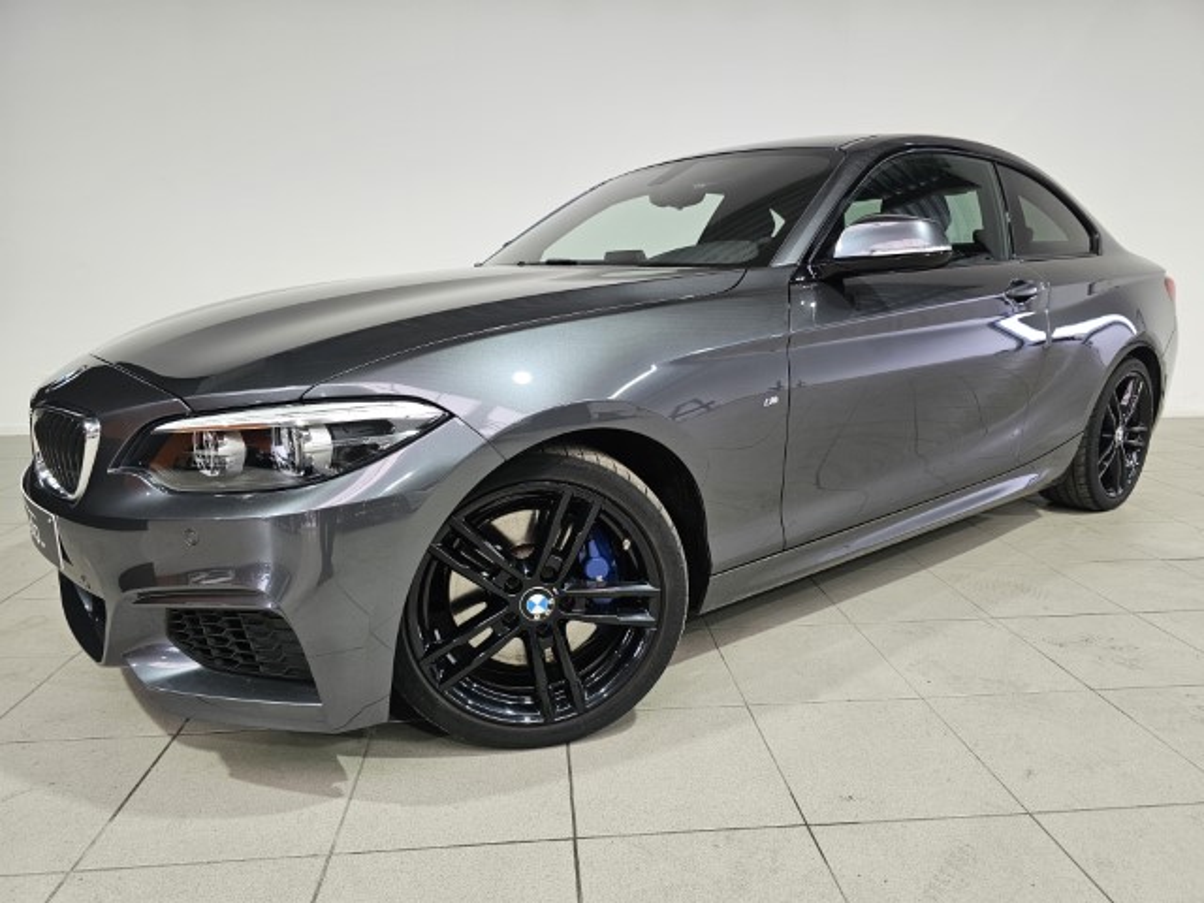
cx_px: 602
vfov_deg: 58.9
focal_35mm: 23
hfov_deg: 73.9
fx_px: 800
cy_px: 452
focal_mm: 6.3
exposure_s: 1/180
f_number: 1.7
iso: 200
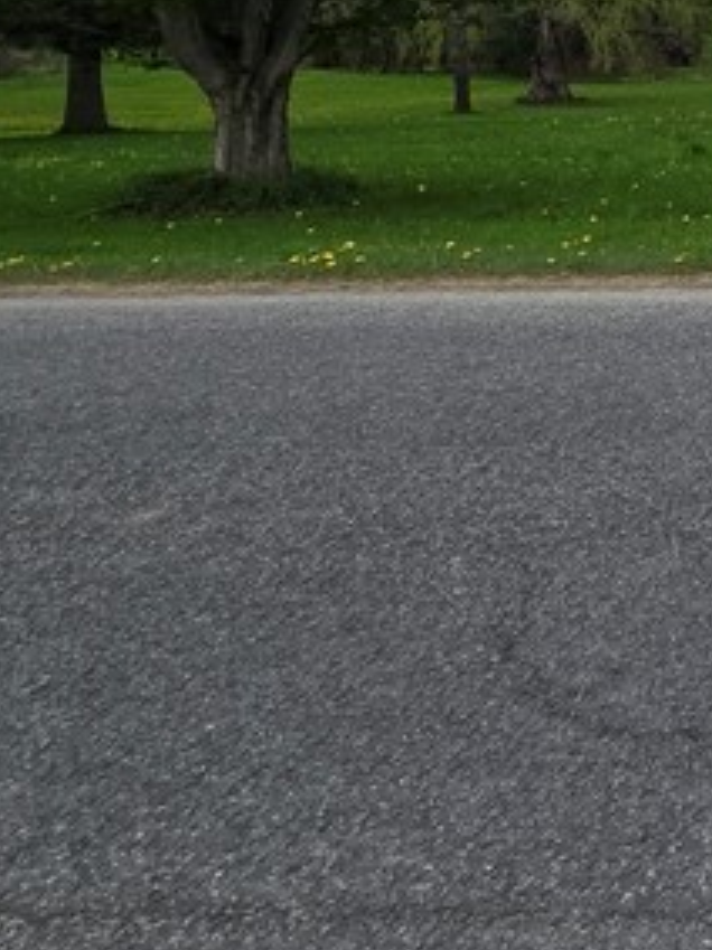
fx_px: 1290
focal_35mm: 47
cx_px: 1300
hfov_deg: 20.7
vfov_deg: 36.0
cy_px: -23
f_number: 2.2
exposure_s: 1/1704
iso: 50
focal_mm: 2.2
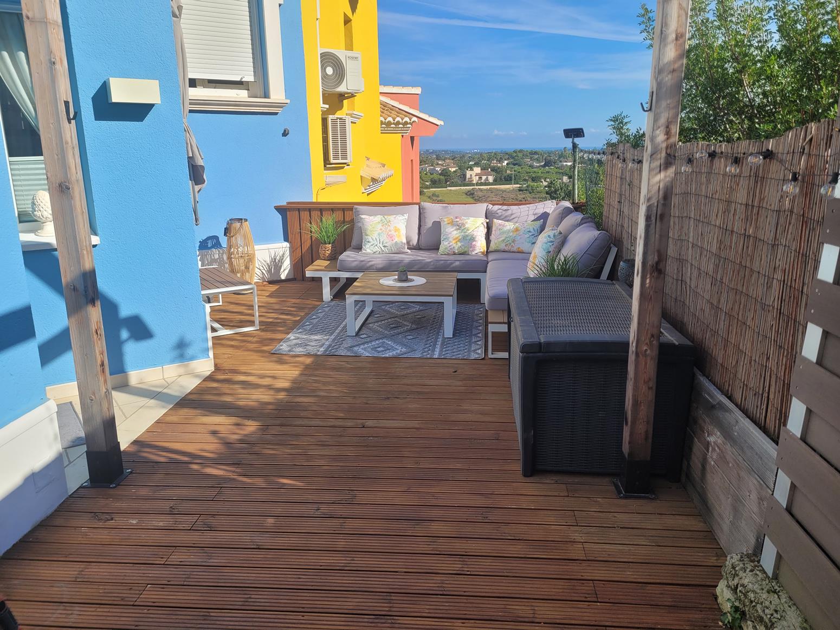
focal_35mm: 26
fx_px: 631
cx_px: 420
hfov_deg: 67.3
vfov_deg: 53.1
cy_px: 315
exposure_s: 1/2054
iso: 40
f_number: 1.8
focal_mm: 5.4
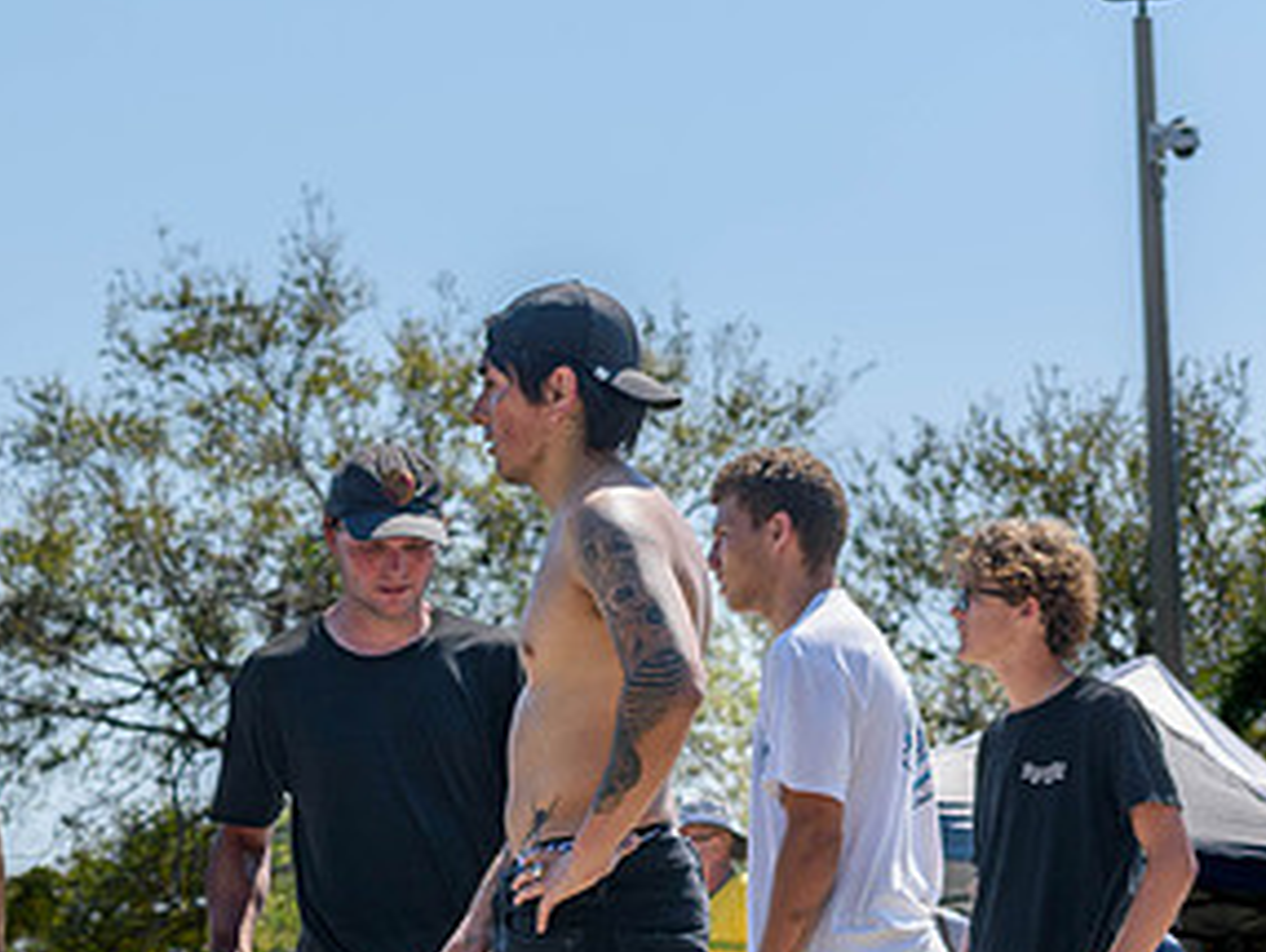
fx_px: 7760
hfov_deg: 9.3
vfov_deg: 7.0
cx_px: 97
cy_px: 808
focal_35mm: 212
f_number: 7.1
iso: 200
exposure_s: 1/800
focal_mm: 70
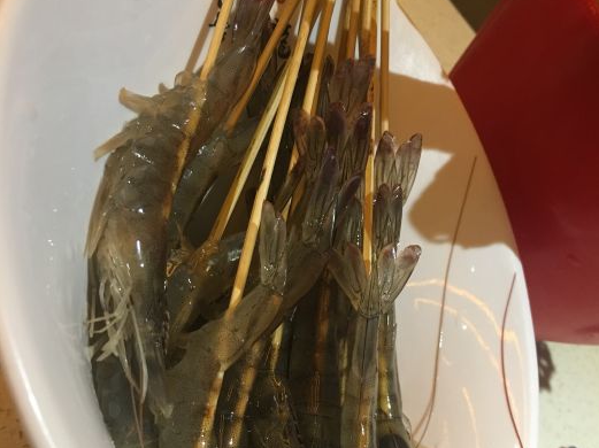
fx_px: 674
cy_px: 265
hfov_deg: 47.9
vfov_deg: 36.7
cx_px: 300
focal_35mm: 39
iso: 200
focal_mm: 4.15
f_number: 2.2
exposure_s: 1/25
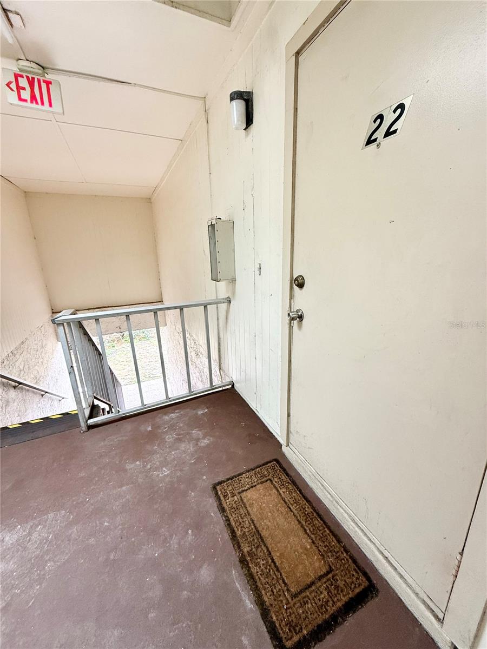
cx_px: 244
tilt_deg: -15.8
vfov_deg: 102.1
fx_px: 263
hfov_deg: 85.7
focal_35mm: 14
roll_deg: +1.6
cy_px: 324
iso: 125
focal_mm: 2.22
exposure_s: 1/99
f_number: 2.2
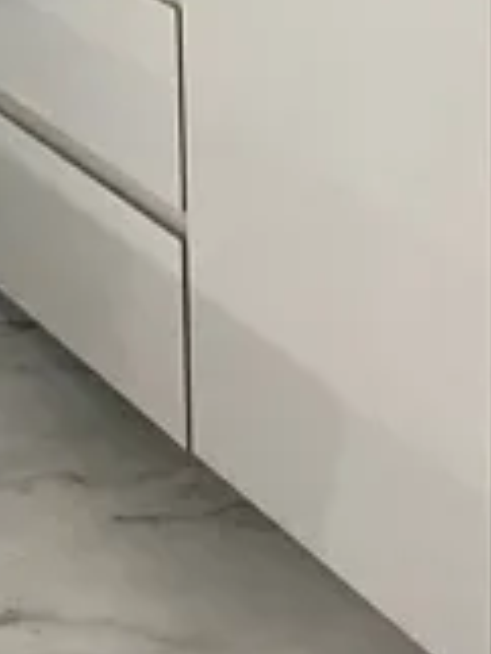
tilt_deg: -9.2
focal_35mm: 97
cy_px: -313
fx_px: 1832
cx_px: 110
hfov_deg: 15.2
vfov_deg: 18.1
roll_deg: +0.9
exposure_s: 1/40
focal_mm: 4.2
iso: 400
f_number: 1.6
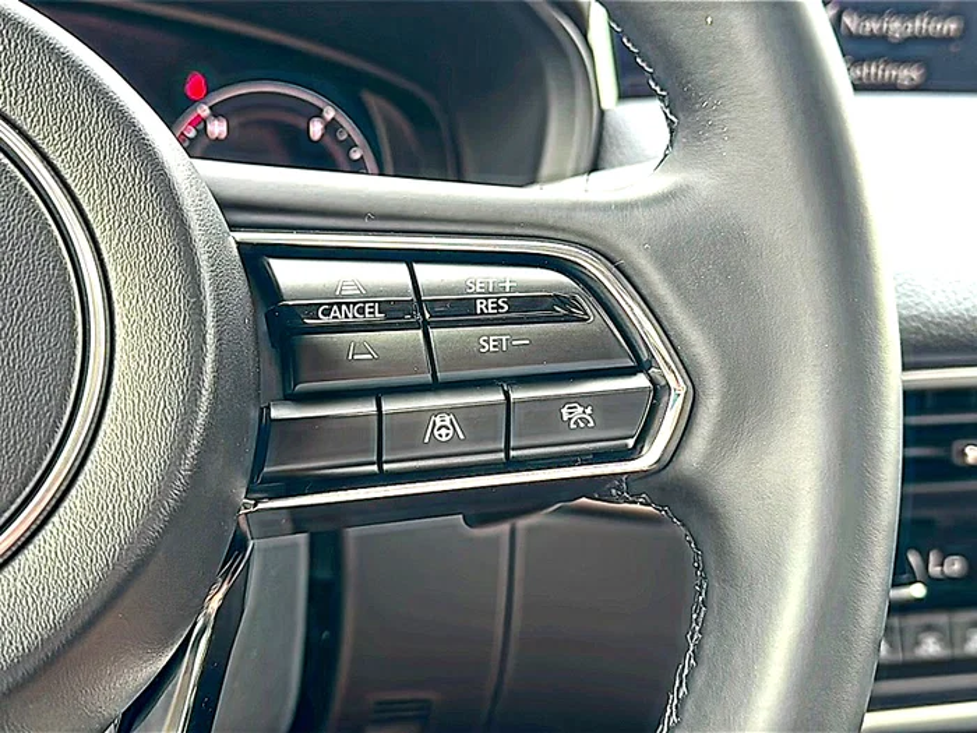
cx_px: 488
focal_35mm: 43
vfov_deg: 33.6
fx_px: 1214
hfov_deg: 43.9
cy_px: 366
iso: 80
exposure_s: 1/90
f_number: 1.78
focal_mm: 6.86
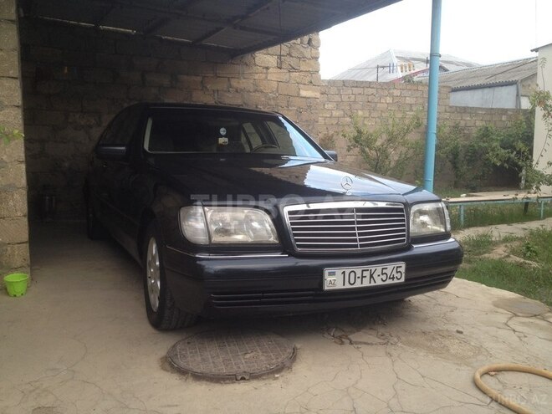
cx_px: 276
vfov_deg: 40.7
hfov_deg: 52.6
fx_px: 558
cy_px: 207
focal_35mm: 35
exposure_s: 1/40
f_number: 2.4
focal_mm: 4.28
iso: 64
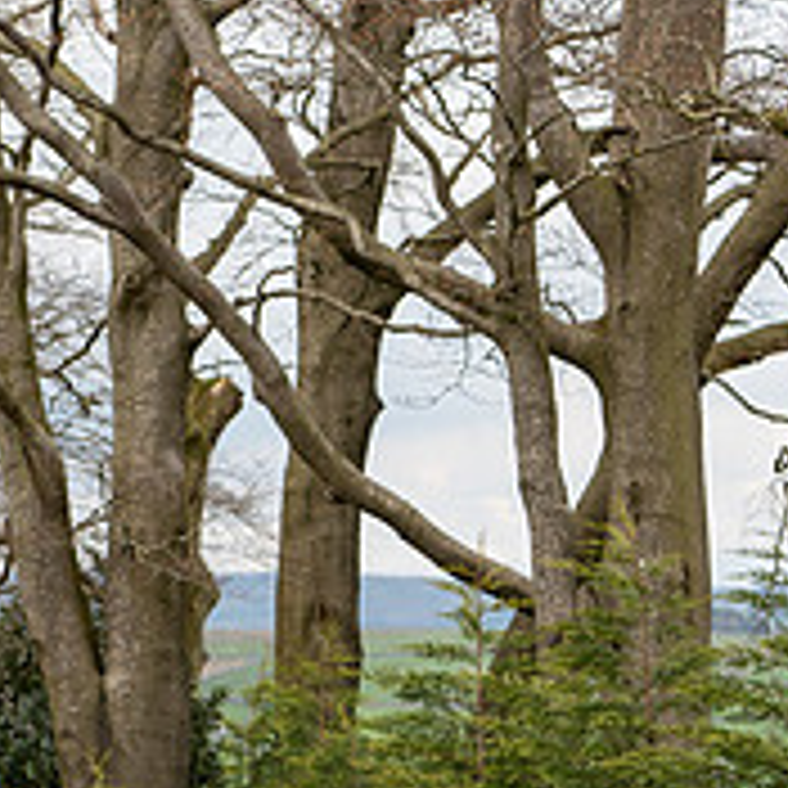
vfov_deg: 8.3
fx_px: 5383
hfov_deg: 8.3
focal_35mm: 209
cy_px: 781
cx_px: -108
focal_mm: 74
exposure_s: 1/640
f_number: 4
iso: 200
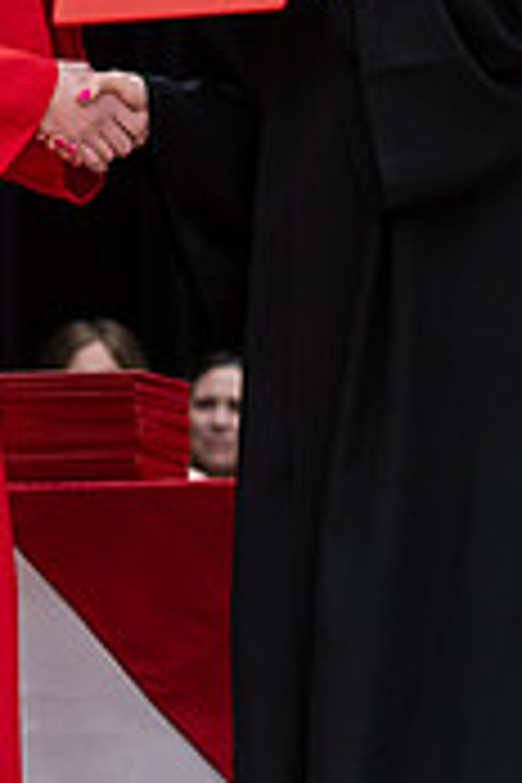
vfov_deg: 5.8
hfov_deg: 3.9
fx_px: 7721
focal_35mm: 355
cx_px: -36
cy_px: 231
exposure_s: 1/200
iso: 1000
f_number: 2.8
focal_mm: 85
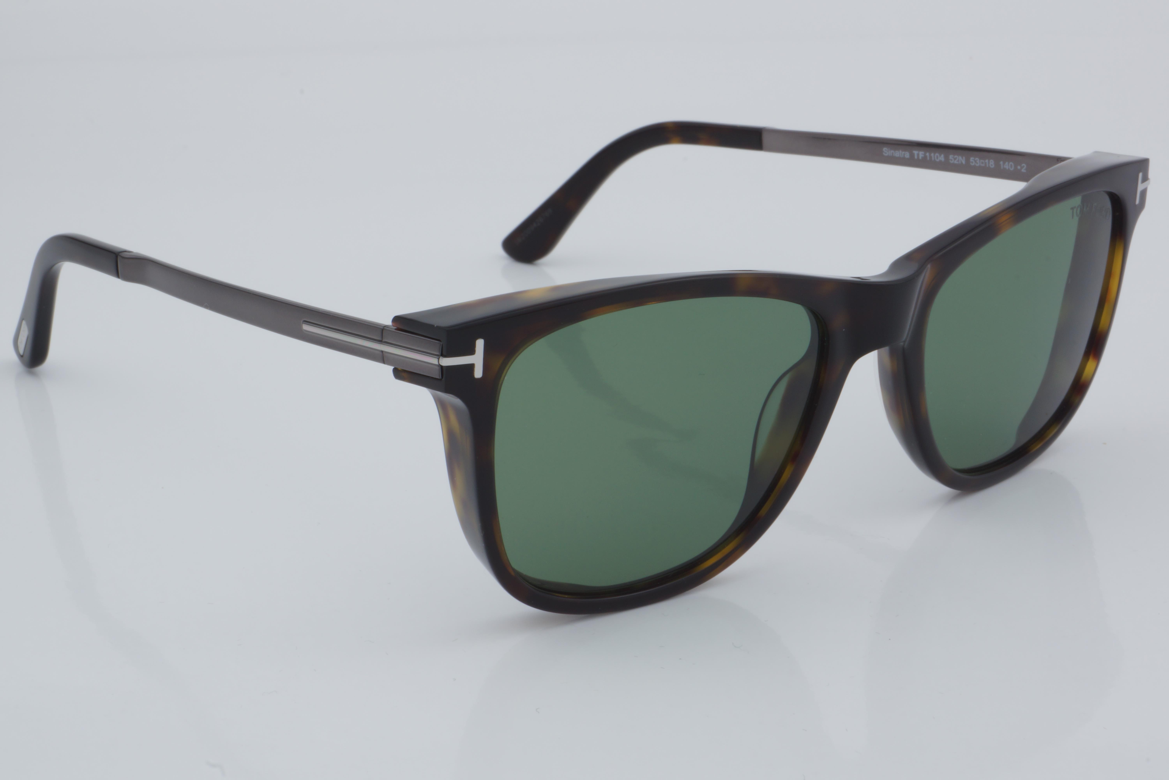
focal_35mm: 75
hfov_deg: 27.0
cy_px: 390
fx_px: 2435
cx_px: 584
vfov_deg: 18.2
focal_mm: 50
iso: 100
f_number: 32
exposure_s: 1/4
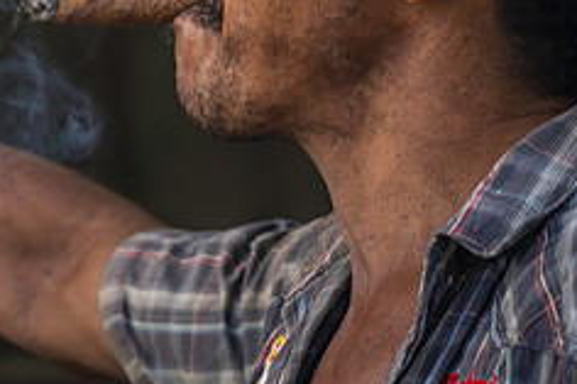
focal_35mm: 492
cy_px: -57
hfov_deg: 4.2
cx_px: 61
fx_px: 7880
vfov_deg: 2.8
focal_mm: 200
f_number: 6.3
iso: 1250
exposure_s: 1/125
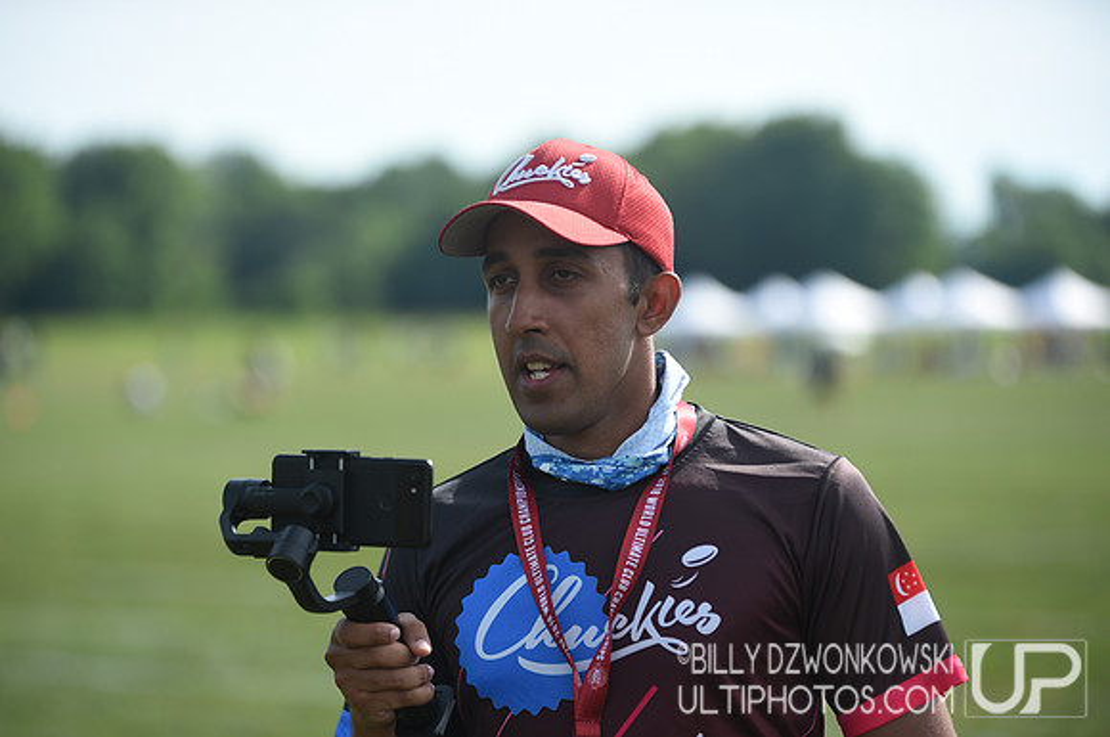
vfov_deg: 9.8
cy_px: 368
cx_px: 555
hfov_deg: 14.7
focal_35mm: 140
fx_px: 4311
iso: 100
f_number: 3.2
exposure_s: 1/1000
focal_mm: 140
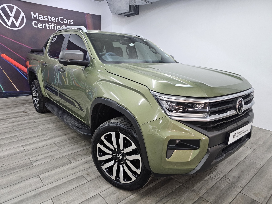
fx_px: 181
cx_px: 136
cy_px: 102
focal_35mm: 23
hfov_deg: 73.9
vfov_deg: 58.9
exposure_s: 1/100
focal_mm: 6.3
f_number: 1.7
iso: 500
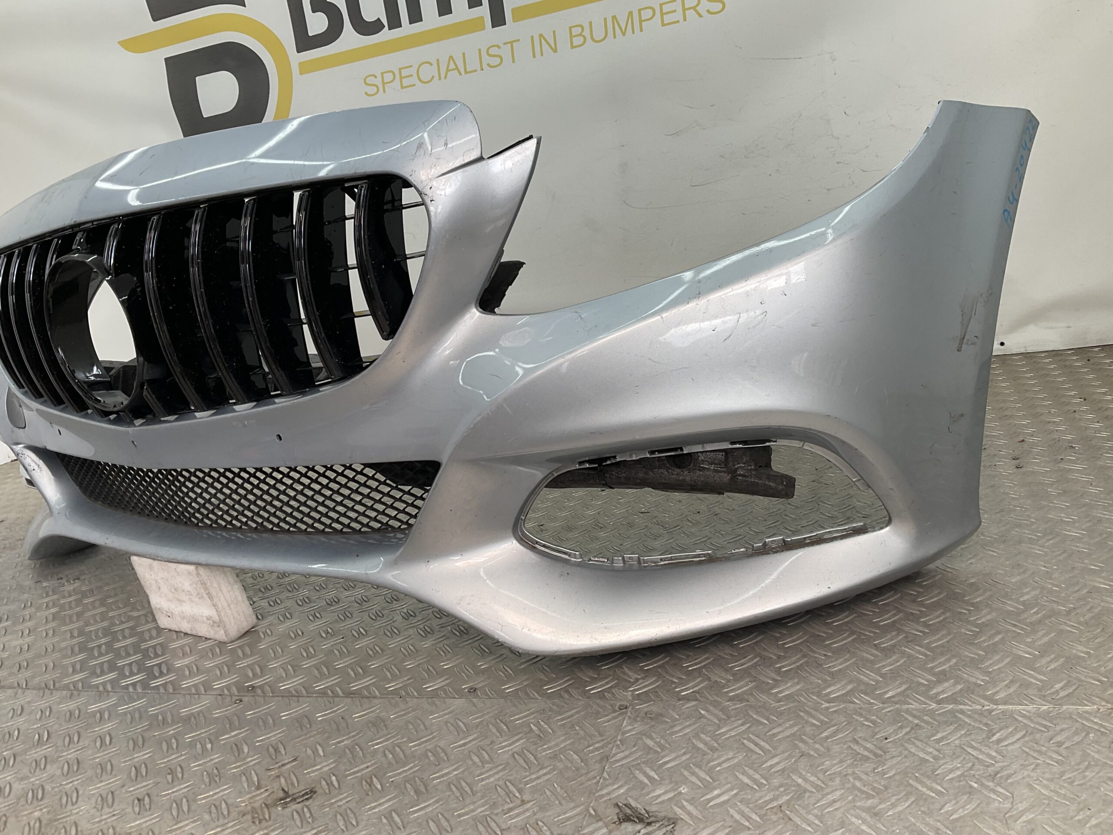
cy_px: 418
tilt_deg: -14.2
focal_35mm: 29
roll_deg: +9.2
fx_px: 932
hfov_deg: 61.7
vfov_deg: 48.2
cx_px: 556
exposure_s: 1/130
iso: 16
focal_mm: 3
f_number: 1.8
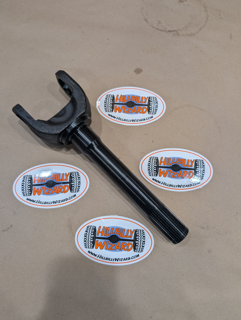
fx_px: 222
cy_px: 160
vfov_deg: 71.5
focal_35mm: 24
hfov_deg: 56.9
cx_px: 120
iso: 23
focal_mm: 6.9
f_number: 1.68
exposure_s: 1/120
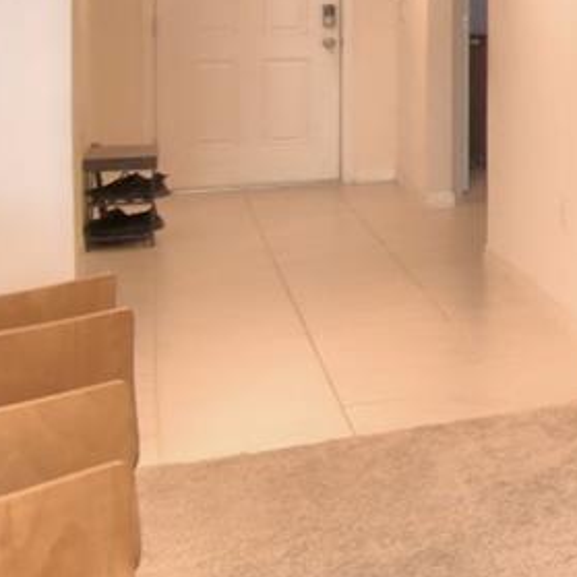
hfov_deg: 13.0
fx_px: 1377
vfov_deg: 22.7
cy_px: -2
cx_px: 1563
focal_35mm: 73
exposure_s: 1/30
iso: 400
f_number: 4.5
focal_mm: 10
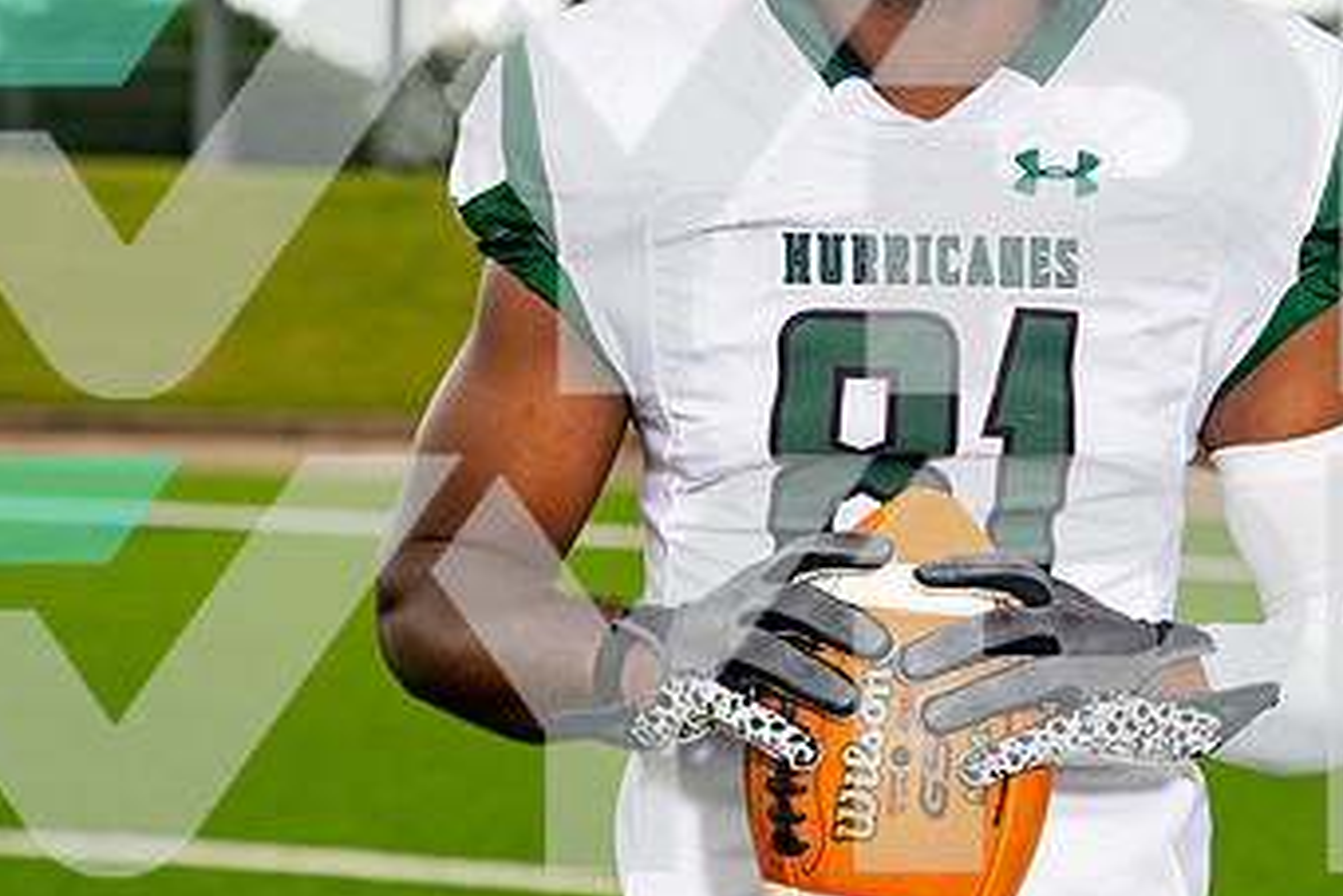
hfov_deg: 19.6
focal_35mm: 104
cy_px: 187
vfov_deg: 13.1
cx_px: 790
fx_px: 3881
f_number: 4
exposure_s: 1/250
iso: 200
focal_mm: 61
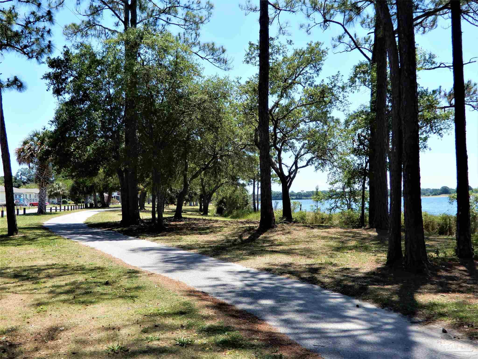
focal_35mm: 35
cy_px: 180
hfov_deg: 52.6
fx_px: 483
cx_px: 239
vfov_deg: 40.7
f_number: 4
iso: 80
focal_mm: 6.2
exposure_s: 1/400
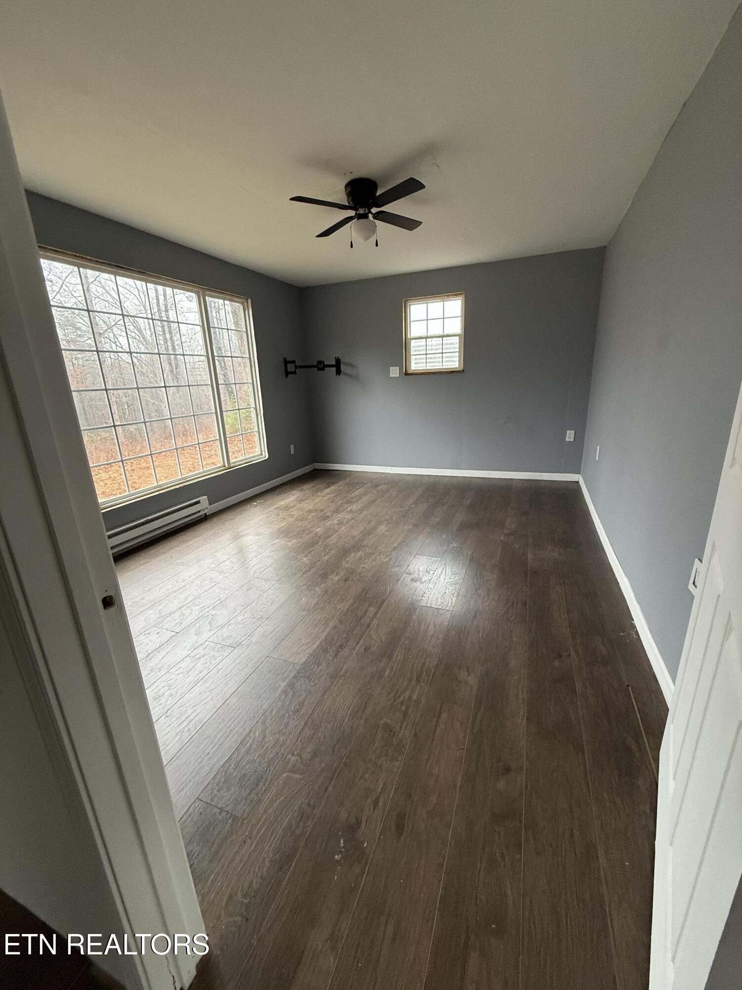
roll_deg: +1.9
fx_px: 400
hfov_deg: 85.7
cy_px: 495
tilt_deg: -16.3
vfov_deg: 102.1
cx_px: 371
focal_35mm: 14
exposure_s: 1/99
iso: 250
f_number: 2.2
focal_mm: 2.22
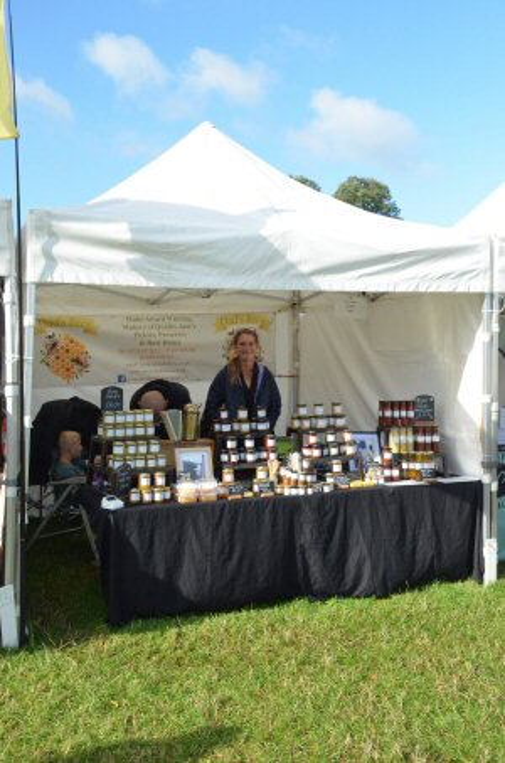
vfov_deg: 49.6
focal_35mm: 39
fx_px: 824
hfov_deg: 34.1
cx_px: 252
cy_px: 382
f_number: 8
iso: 1600
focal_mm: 26
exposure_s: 1/2000
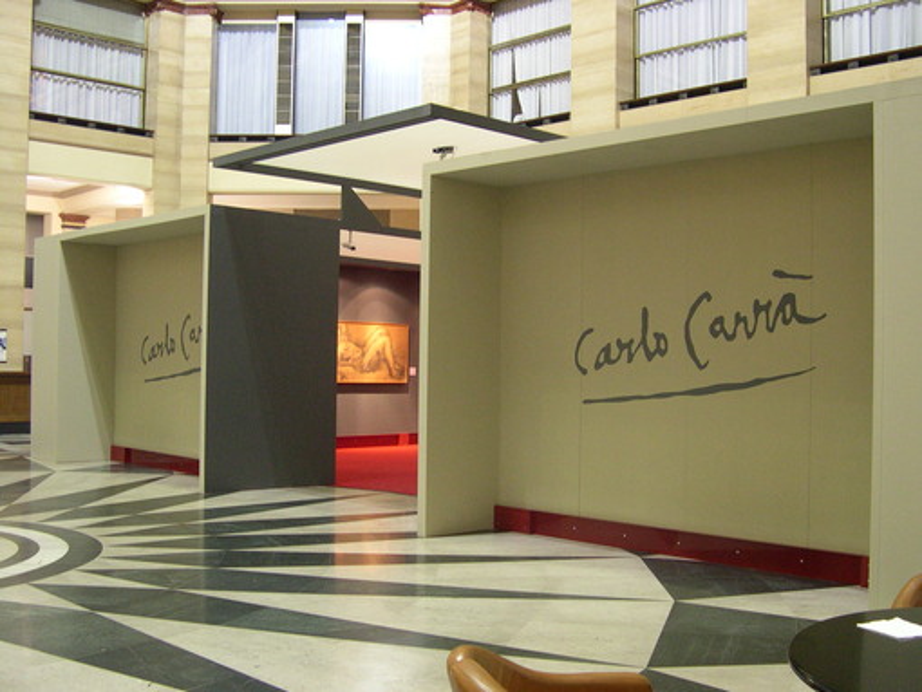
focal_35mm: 38
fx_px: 1013
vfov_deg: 37.8
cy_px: 346
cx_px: 461
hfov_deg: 49.0
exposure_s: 1/3.9
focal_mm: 8
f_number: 2.8
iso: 400
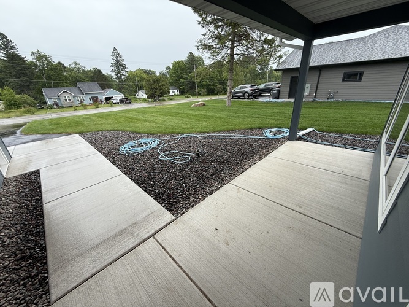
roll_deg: +4.0
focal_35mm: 14
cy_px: 154
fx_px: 165
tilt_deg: -22.8
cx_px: 204
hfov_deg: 102.1
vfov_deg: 85.7
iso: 50
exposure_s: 1/219
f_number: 2.2
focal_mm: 2.22
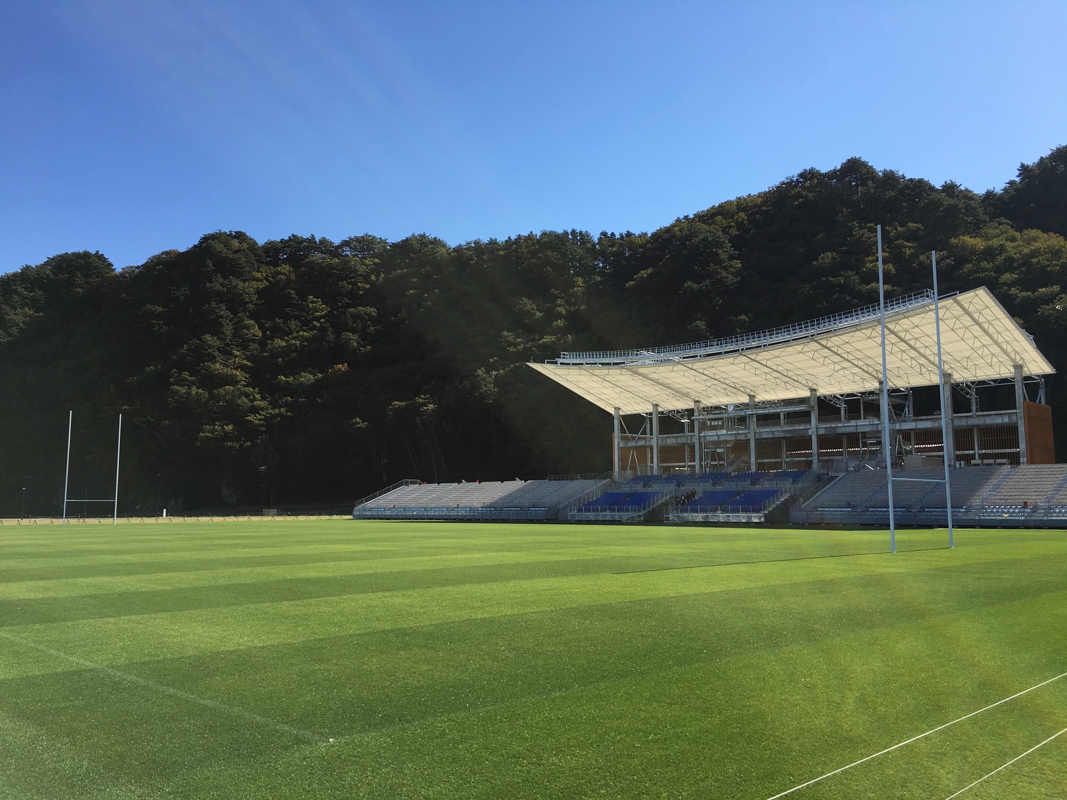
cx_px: 534
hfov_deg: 61.7
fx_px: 894
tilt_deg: +8.5
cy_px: 400
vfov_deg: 48.2
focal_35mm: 29
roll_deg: -0.1
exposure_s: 1/1326
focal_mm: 4.15
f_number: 2.2
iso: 25
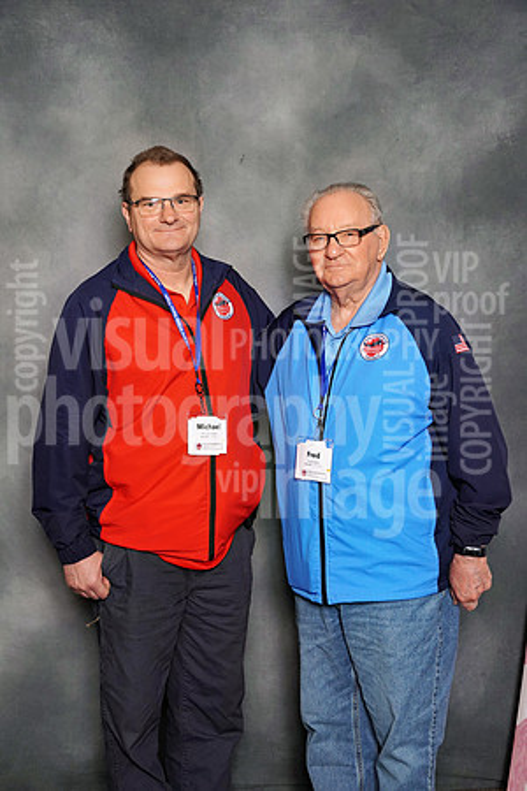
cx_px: 264
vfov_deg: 35.9
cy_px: 396
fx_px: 1219
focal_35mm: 56
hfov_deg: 24.4
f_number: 8
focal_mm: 37
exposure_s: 1/100
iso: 800
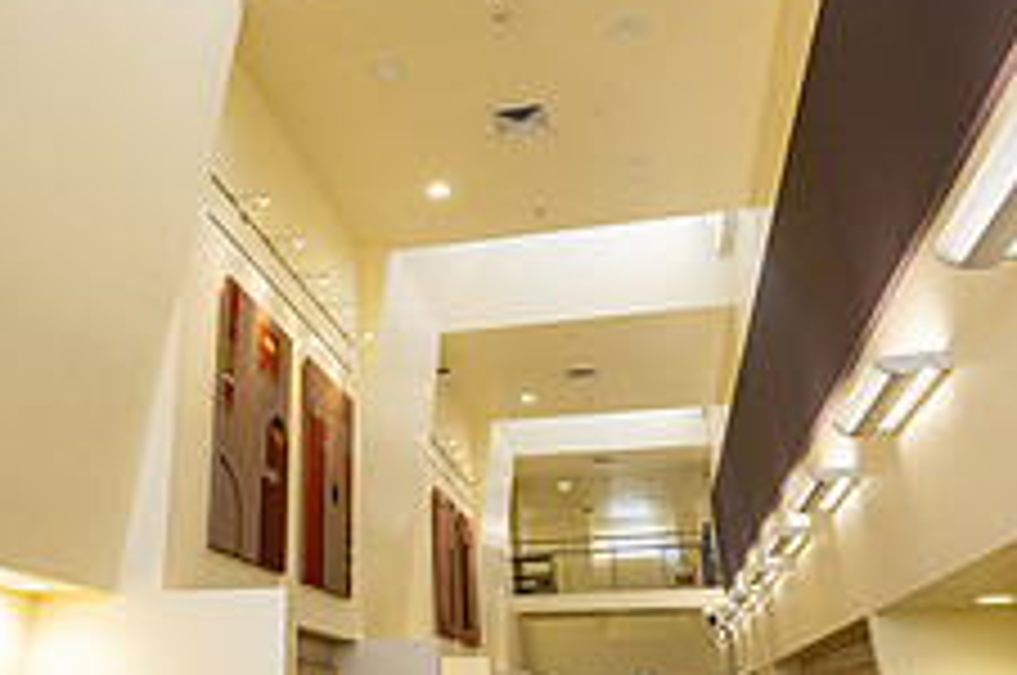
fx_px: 1016
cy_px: 268
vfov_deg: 36.6
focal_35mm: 36
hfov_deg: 52.3
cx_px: 351
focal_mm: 14
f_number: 5.6
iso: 1600
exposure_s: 1/160
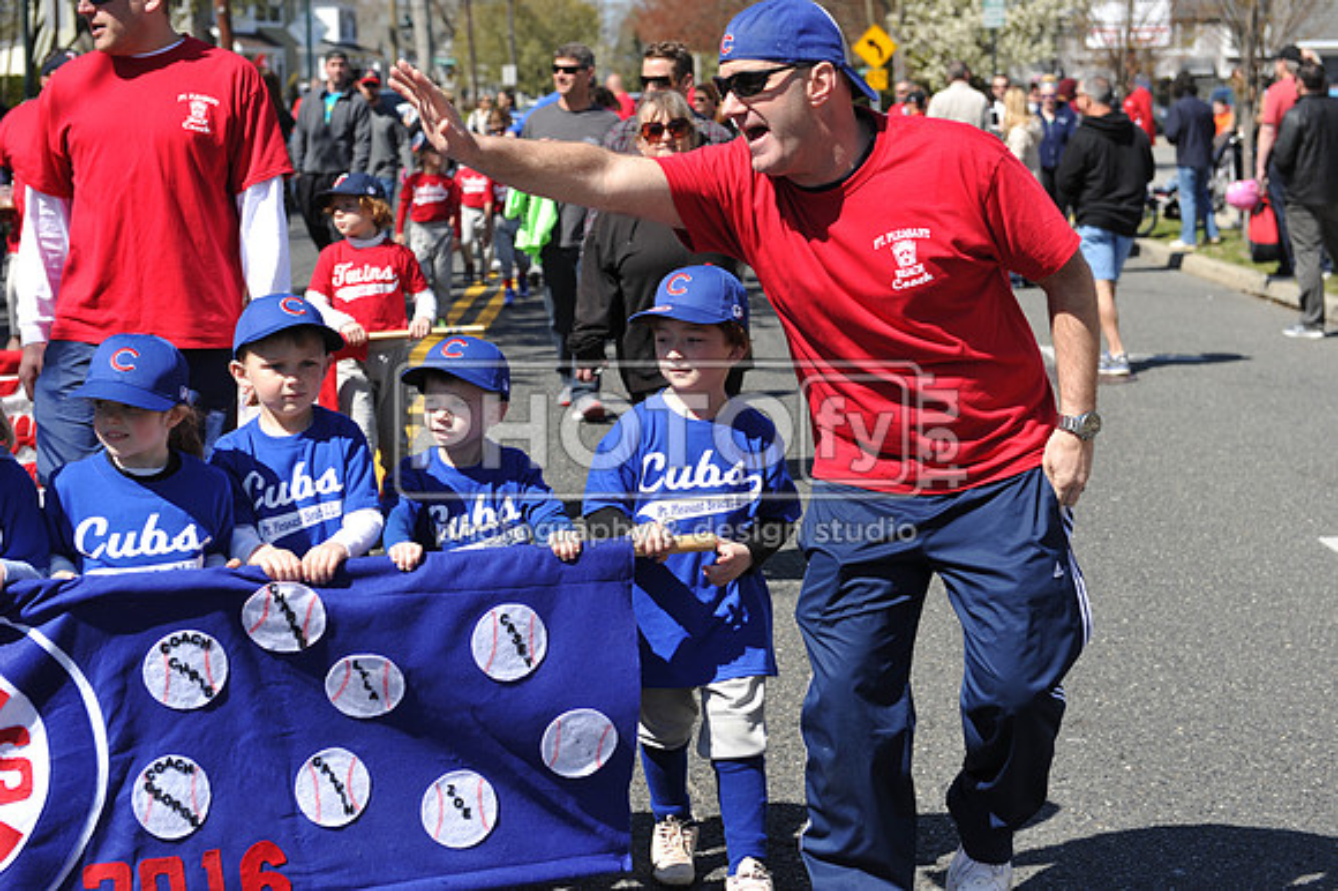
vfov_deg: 19.4
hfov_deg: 28.9
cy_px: 446
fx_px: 2600
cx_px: 669
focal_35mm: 70
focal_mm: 70
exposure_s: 1/800
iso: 200
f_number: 5
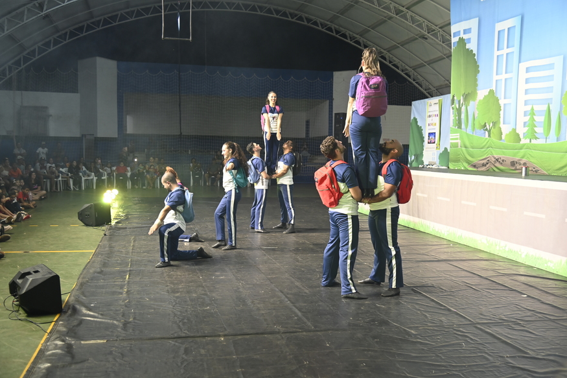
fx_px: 567
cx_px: 283
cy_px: 194
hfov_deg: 53.1
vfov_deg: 36.9
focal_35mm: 36
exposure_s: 1/100
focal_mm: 35
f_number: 4
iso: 1600
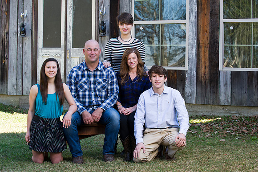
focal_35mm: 78
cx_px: 129
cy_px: 86
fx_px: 559
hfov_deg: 26.0
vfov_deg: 17.5
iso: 400
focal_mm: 78
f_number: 6.3
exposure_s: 1/125
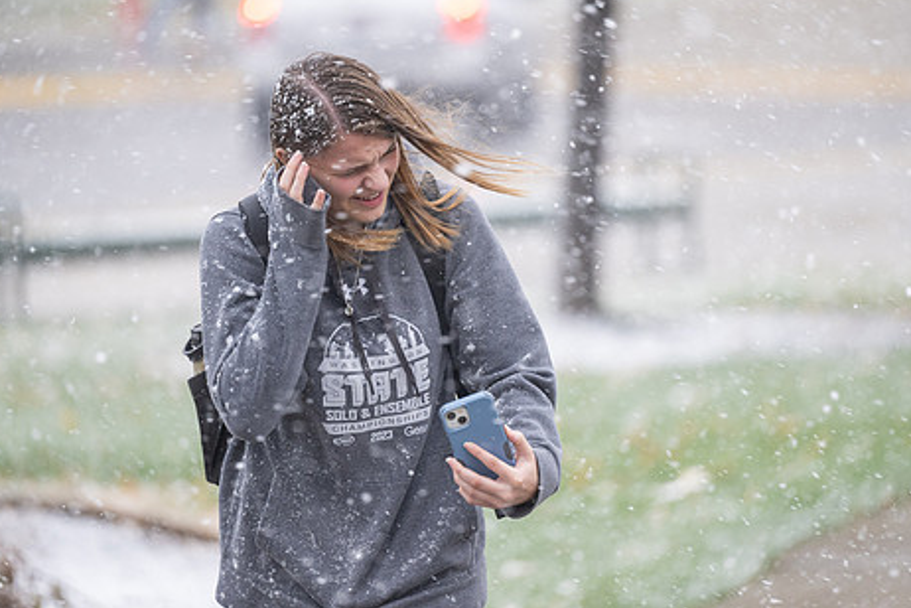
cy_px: 295
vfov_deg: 5.5
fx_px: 6351
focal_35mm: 251
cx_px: 479
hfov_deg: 8.2
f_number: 2.8
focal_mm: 200
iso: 800
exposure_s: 1/500
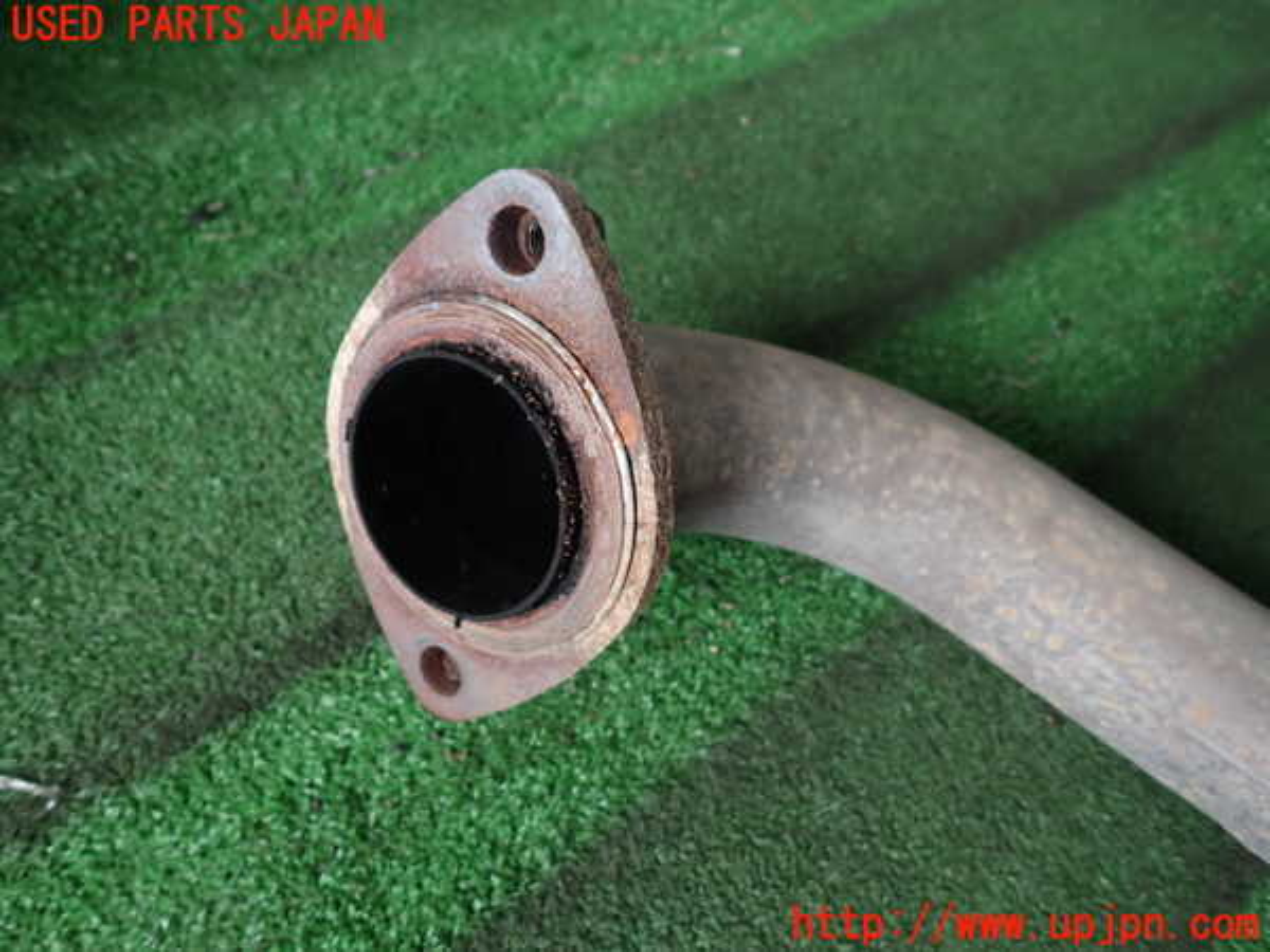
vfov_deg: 54.9
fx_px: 917
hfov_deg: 69.4
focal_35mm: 25
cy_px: 476
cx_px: 635
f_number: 2
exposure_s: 1/160
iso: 100
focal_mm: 4.5
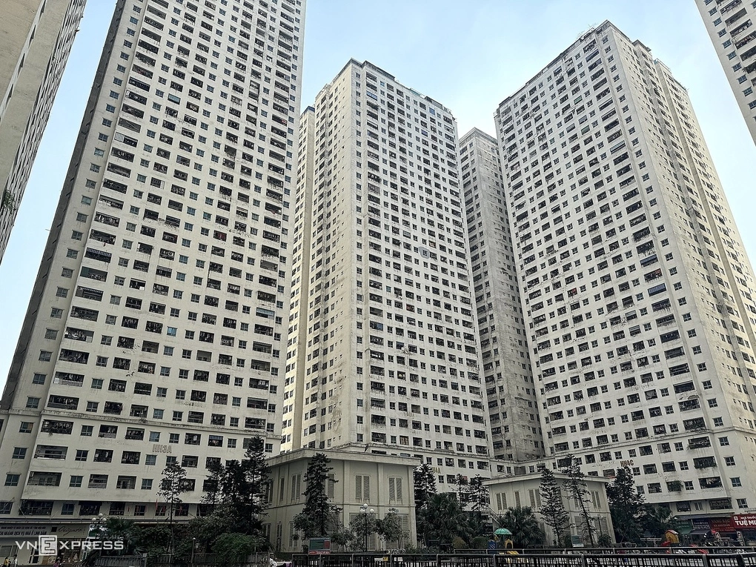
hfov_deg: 71.6
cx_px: 378
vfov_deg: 56.8
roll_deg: +0.9
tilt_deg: +25.3
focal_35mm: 24
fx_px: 524
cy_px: 284
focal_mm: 6.76
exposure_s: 1/2331
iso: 80
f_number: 1.78
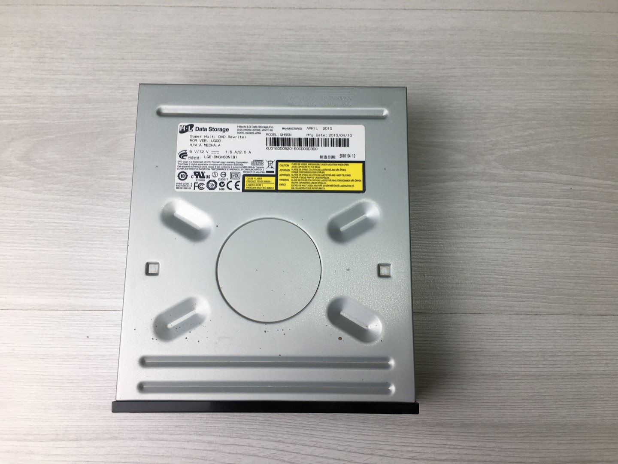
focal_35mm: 29
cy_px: 232
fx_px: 518
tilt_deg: -78.5
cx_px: 309
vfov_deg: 48.2
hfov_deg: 61.7
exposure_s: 1/103
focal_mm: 4.15
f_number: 2.2
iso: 25
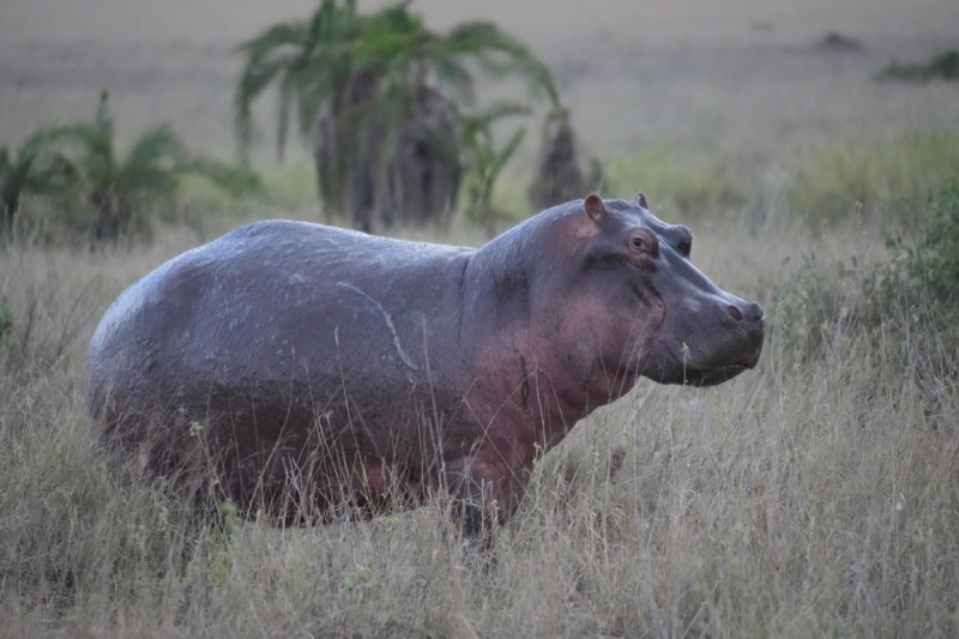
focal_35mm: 525
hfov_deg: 3.9
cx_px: 480
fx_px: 13982
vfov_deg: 2.6
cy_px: 320
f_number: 6.3
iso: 5000
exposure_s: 1/500
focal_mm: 350
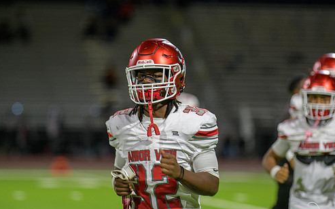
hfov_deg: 9.0
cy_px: 120
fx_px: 2136
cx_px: 183
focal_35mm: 234
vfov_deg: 5.6
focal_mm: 195
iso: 1250
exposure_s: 1/250
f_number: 2.8
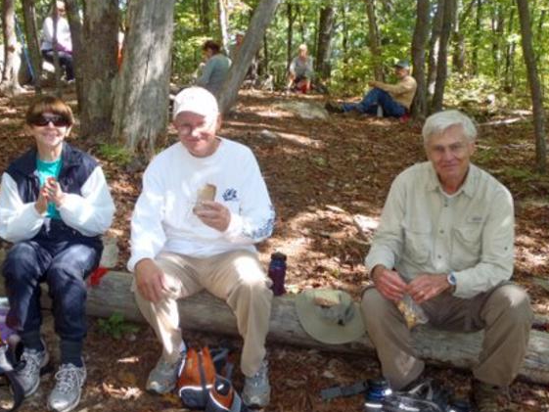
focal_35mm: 44
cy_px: 226
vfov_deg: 32.9
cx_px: 249
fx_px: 698
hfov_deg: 42.9
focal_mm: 6.83
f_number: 4.6
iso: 160
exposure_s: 1/40
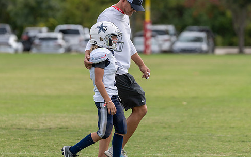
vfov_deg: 4.0
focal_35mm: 327
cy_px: 55
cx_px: 102
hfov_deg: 6.4
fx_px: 2237
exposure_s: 1/1250
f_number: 3.5
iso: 200
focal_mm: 200
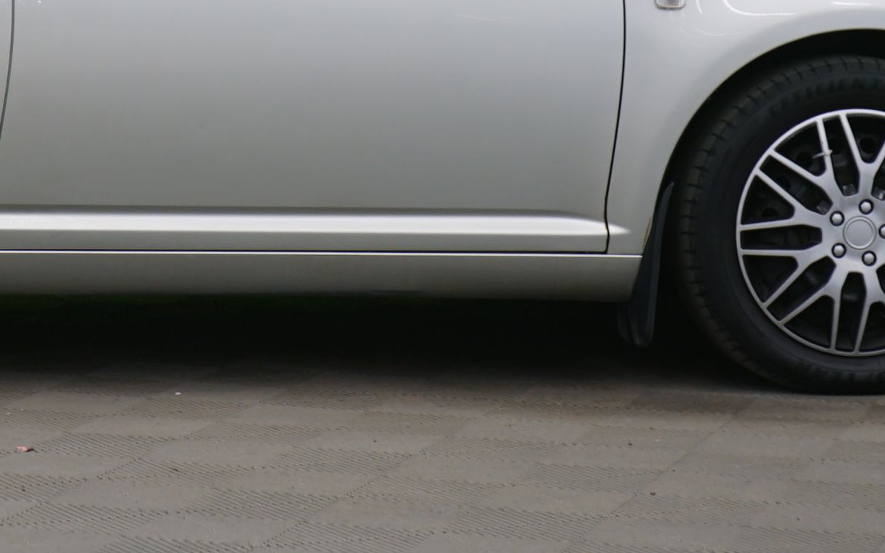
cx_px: 48
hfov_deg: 14.9
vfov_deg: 9.3
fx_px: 3328
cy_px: -188
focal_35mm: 138
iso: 400
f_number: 4.5
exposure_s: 1/10
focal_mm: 42
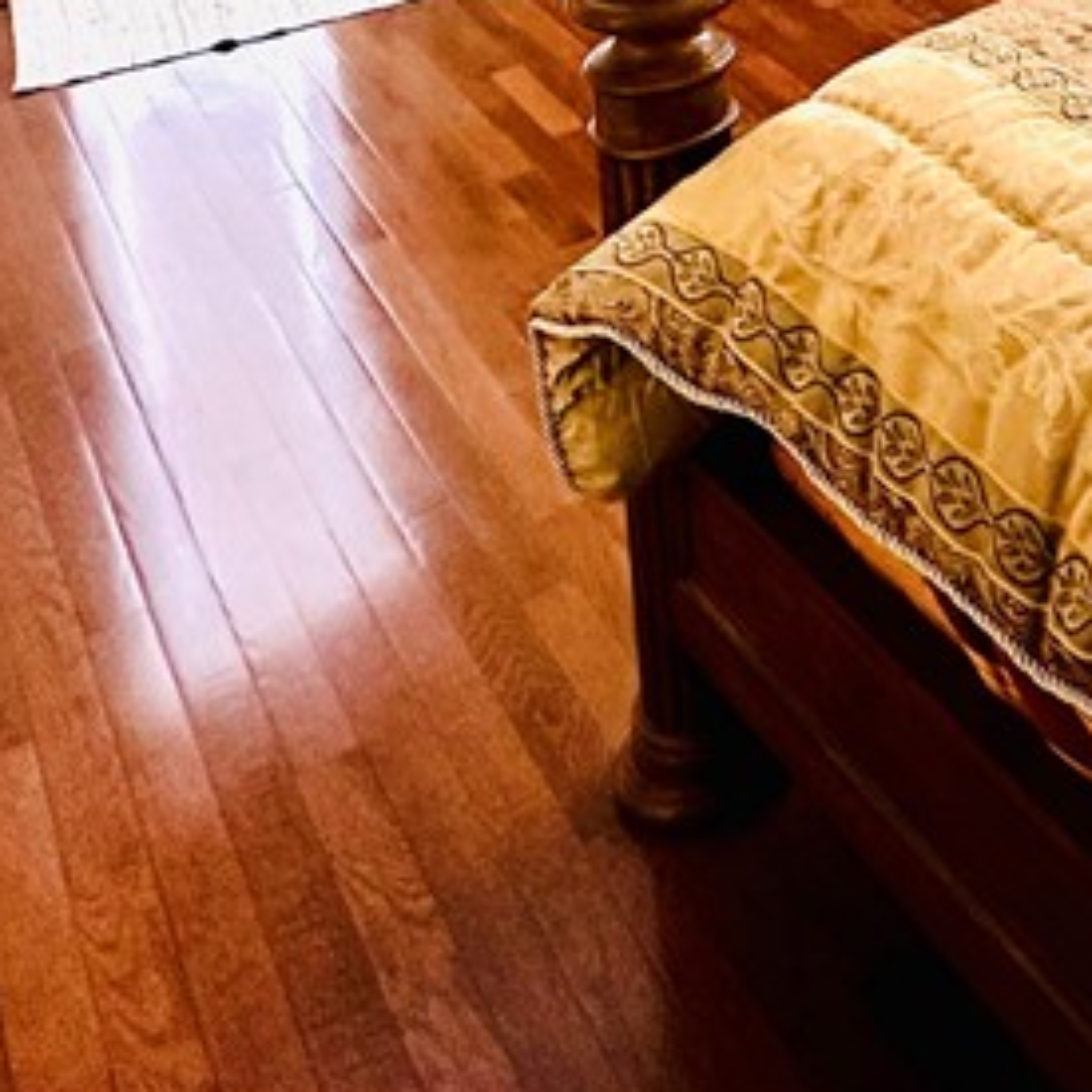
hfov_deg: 30.9
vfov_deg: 28.4
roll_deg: -1.2
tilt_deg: -9.7
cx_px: 1318
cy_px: -413
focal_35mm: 46
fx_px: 1642
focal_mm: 2.22
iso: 200
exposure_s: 1/120
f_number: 2.2
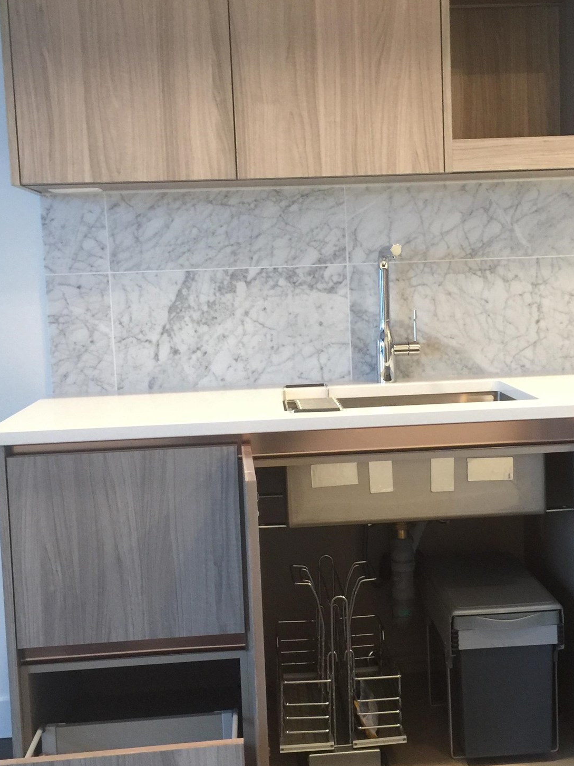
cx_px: 343
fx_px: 1017
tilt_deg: -3.9
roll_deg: +2.9
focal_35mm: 46
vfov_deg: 41.2
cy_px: 365
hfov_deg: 31.4
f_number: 2.2
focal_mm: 4.15
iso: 125
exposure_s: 1/15
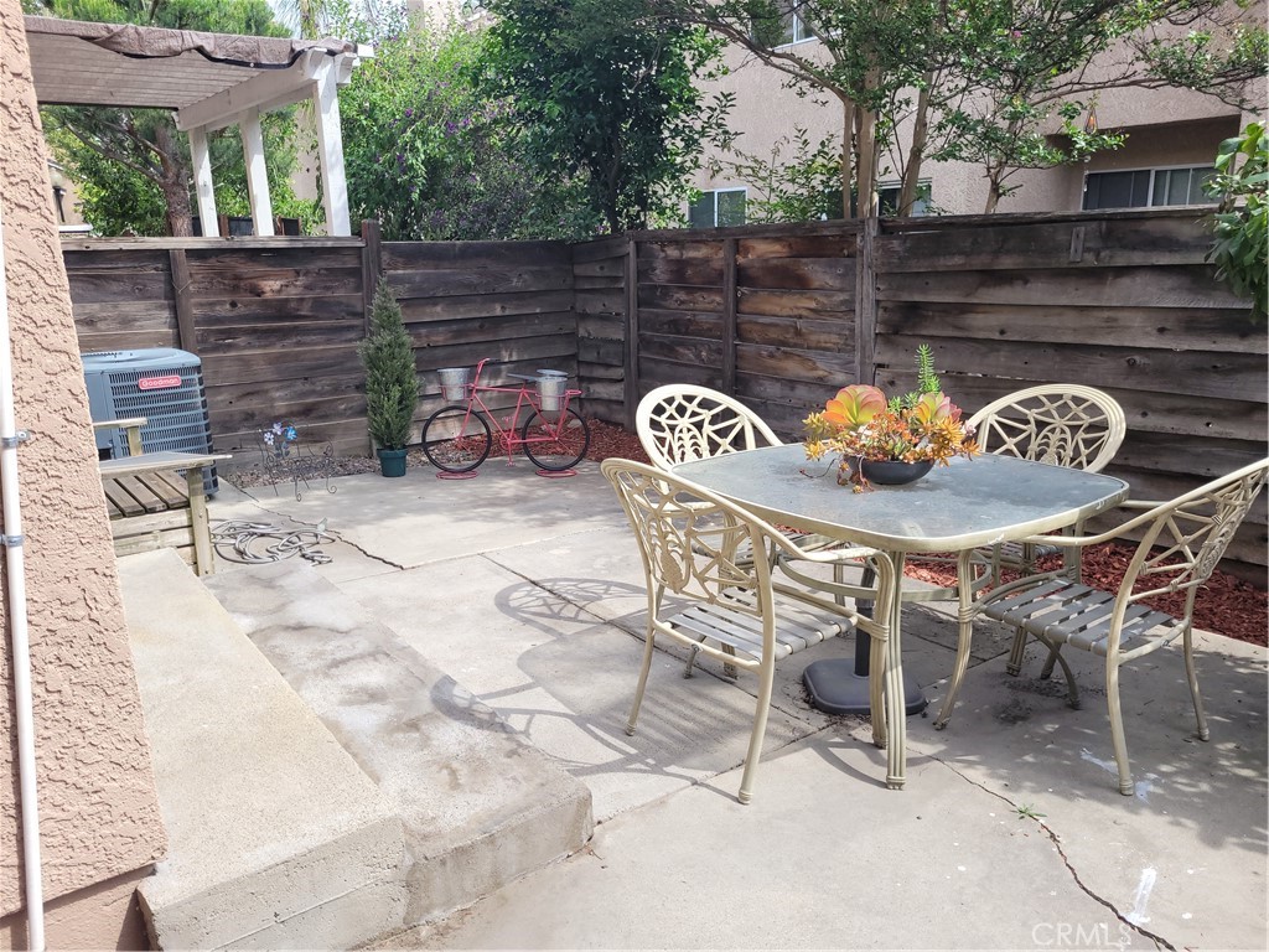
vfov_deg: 53.1
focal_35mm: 26
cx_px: 634
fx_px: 953
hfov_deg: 67.3
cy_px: 476
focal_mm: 5.4
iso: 40
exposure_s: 1/922
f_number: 1.8
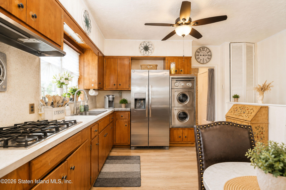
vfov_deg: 73.8
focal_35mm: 16
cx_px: 143
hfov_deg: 96.7
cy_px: 95
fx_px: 127
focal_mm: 16
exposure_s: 1/10
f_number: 4
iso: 64
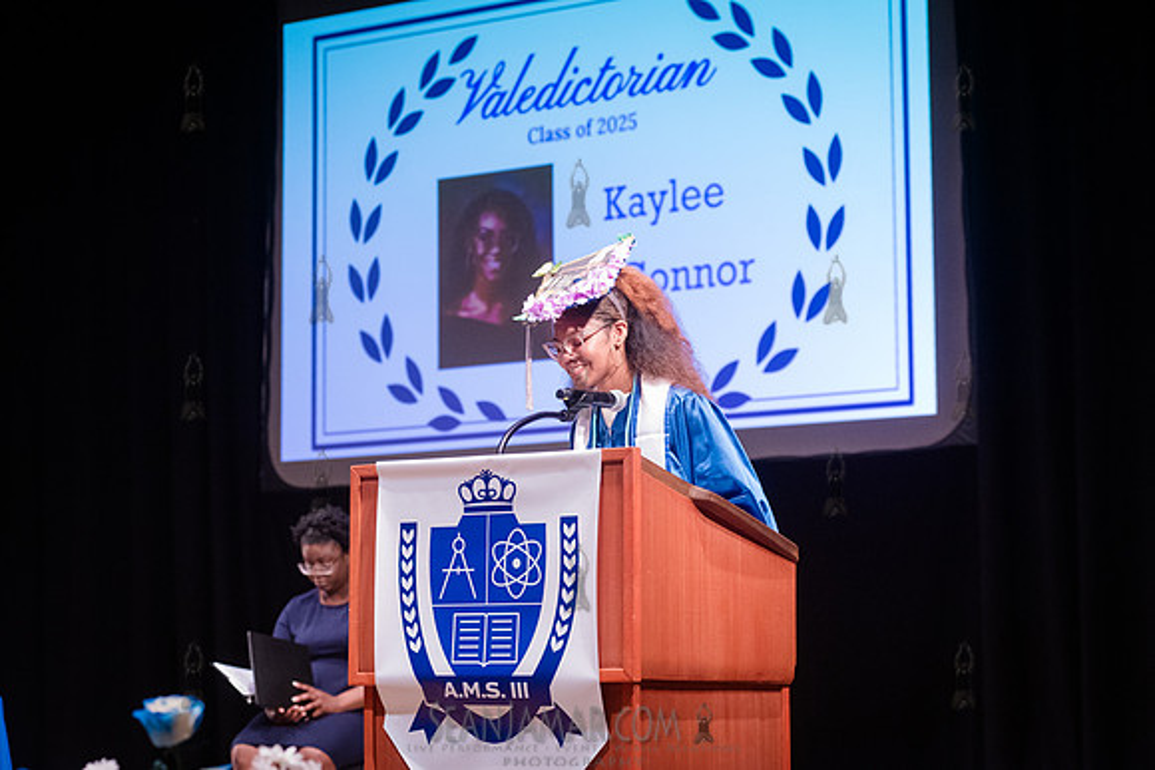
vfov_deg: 14.1
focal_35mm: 97
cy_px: 385
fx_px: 3107
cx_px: 578
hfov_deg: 21.1
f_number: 4
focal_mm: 92
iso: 5000
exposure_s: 1/250
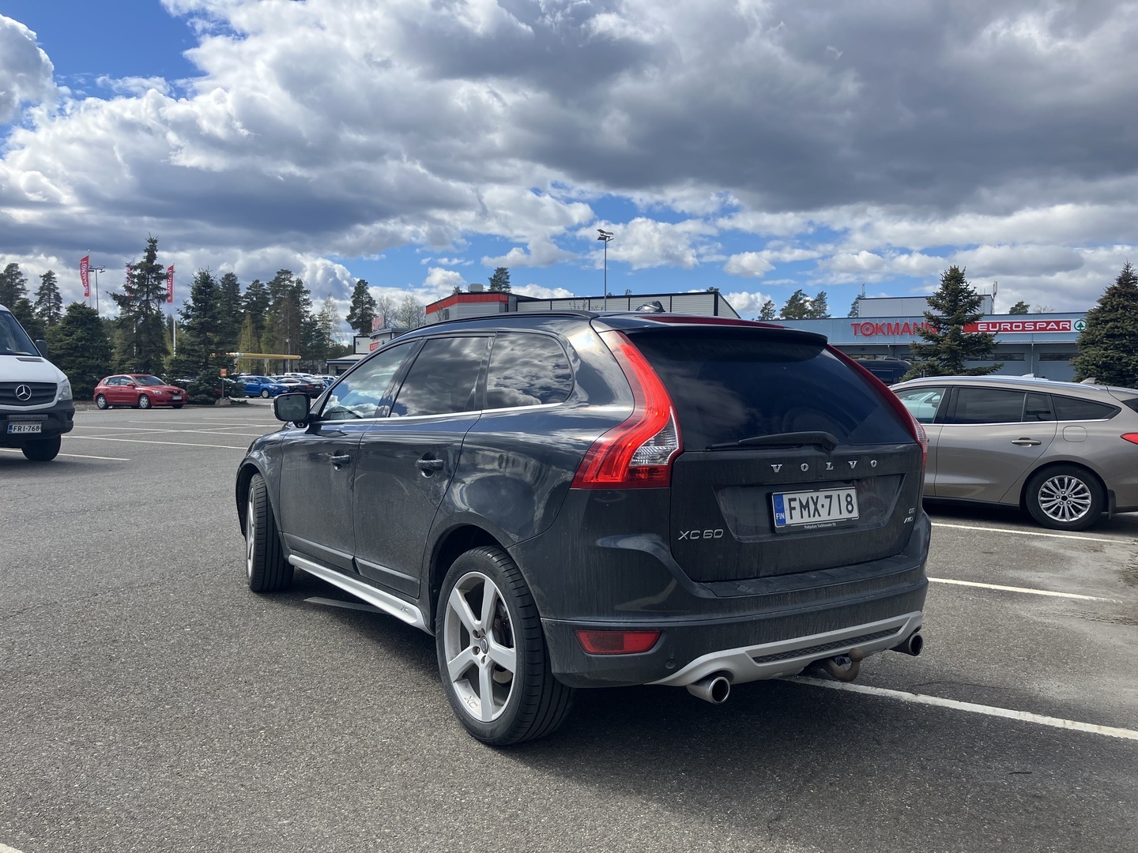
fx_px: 920
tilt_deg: -1.0
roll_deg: -0.3
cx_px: 569
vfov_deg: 49.7
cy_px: 426
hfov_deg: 63.4
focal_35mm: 28
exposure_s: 1/1946
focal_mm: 3.99
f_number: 1.8
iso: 32
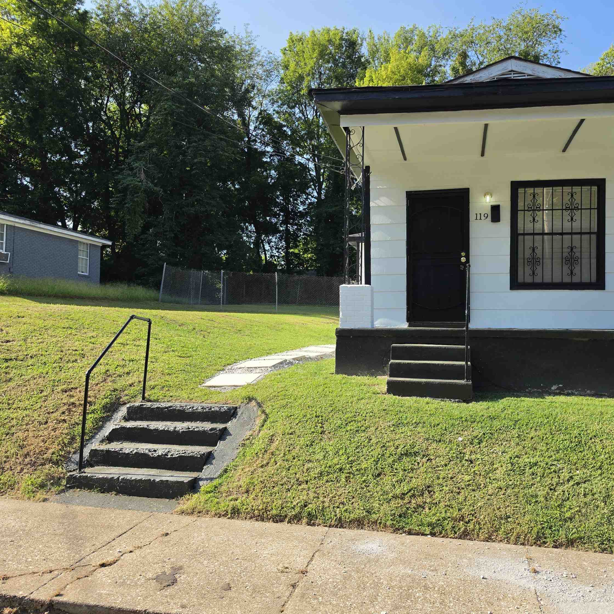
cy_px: 316
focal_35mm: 28
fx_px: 562
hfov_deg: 57.0
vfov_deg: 57.3
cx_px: 360
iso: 64
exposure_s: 1/2790
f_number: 1.4
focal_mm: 6.5
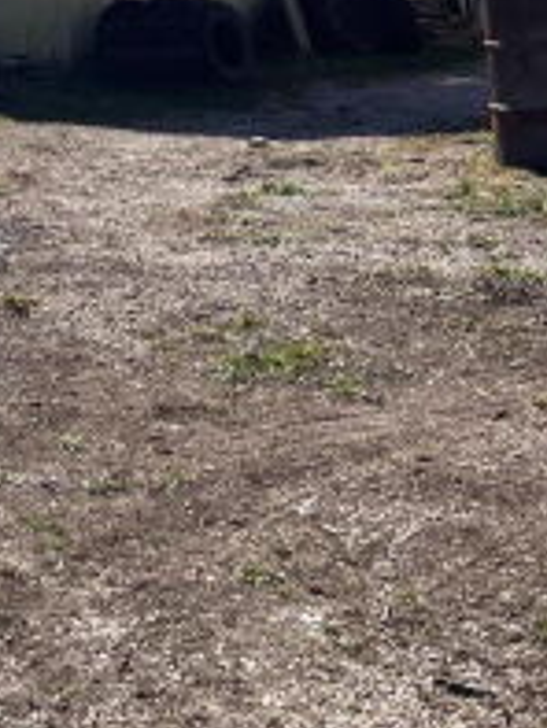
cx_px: -292
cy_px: -127
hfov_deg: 15.4
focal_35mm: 88
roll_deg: -0.5
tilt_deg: +0.0
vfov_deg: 20.9
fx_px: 1852
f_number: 1.5
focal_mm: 5.7
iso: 50
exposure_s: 1/5076
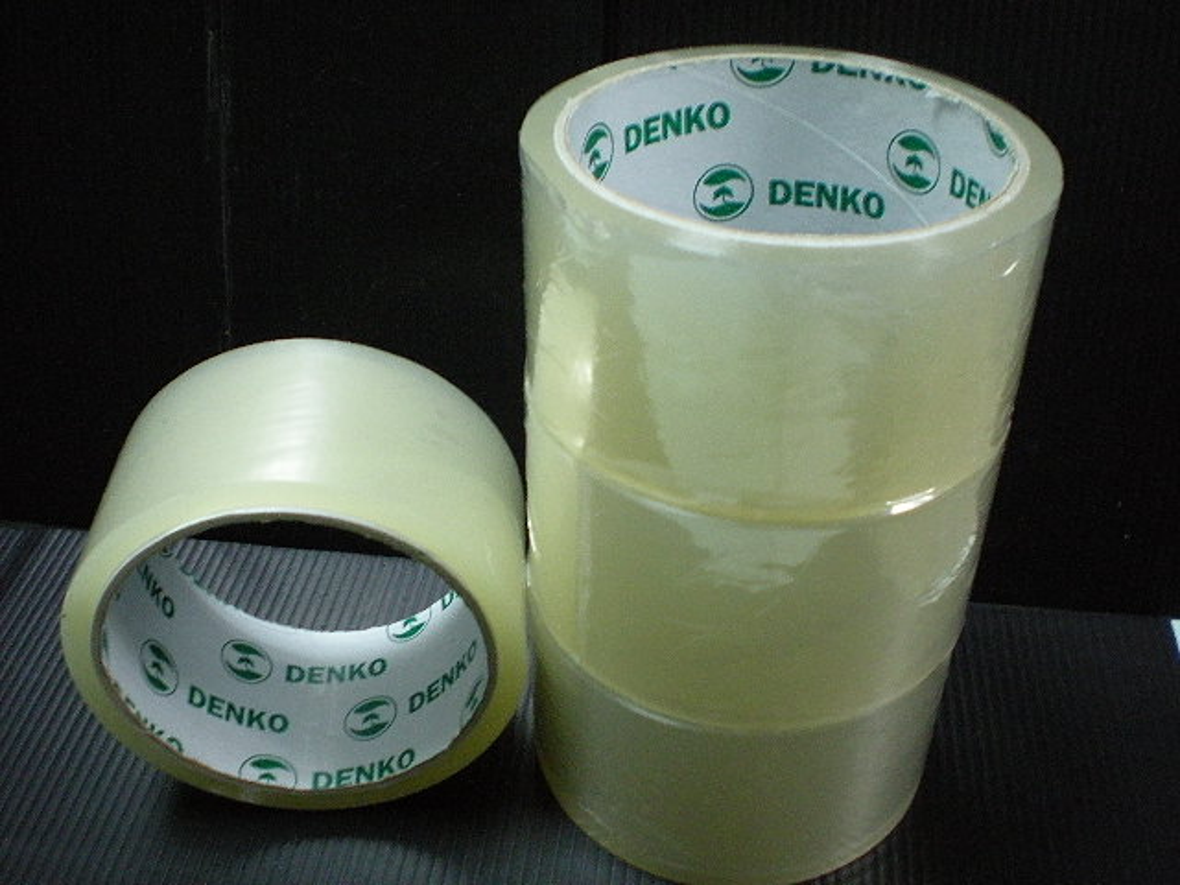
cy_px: 442
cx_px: 590
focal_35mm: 38
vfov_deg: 37.7
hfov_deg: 49.0
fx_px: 1295
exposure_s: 1/8.6
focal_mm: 6.3
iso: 400
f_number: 3.1
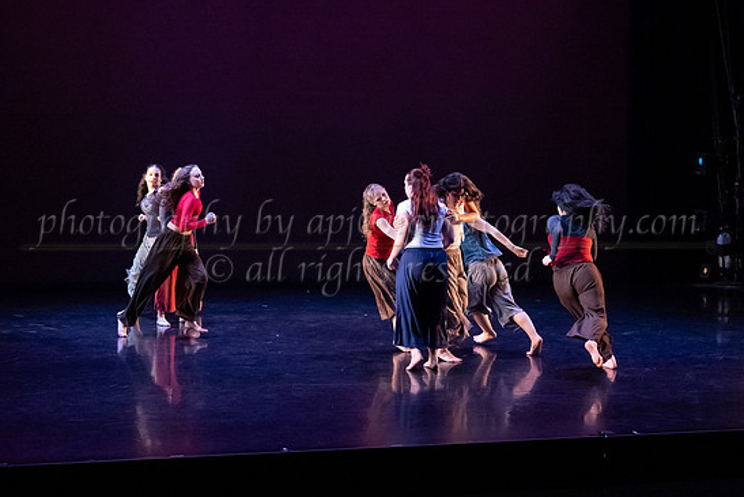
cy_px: 160
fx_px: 1385
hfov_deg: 30.0
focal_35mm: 67
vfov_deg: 20.2
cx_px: 425
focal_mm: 44
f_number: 4
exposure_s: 1/400
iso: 4000
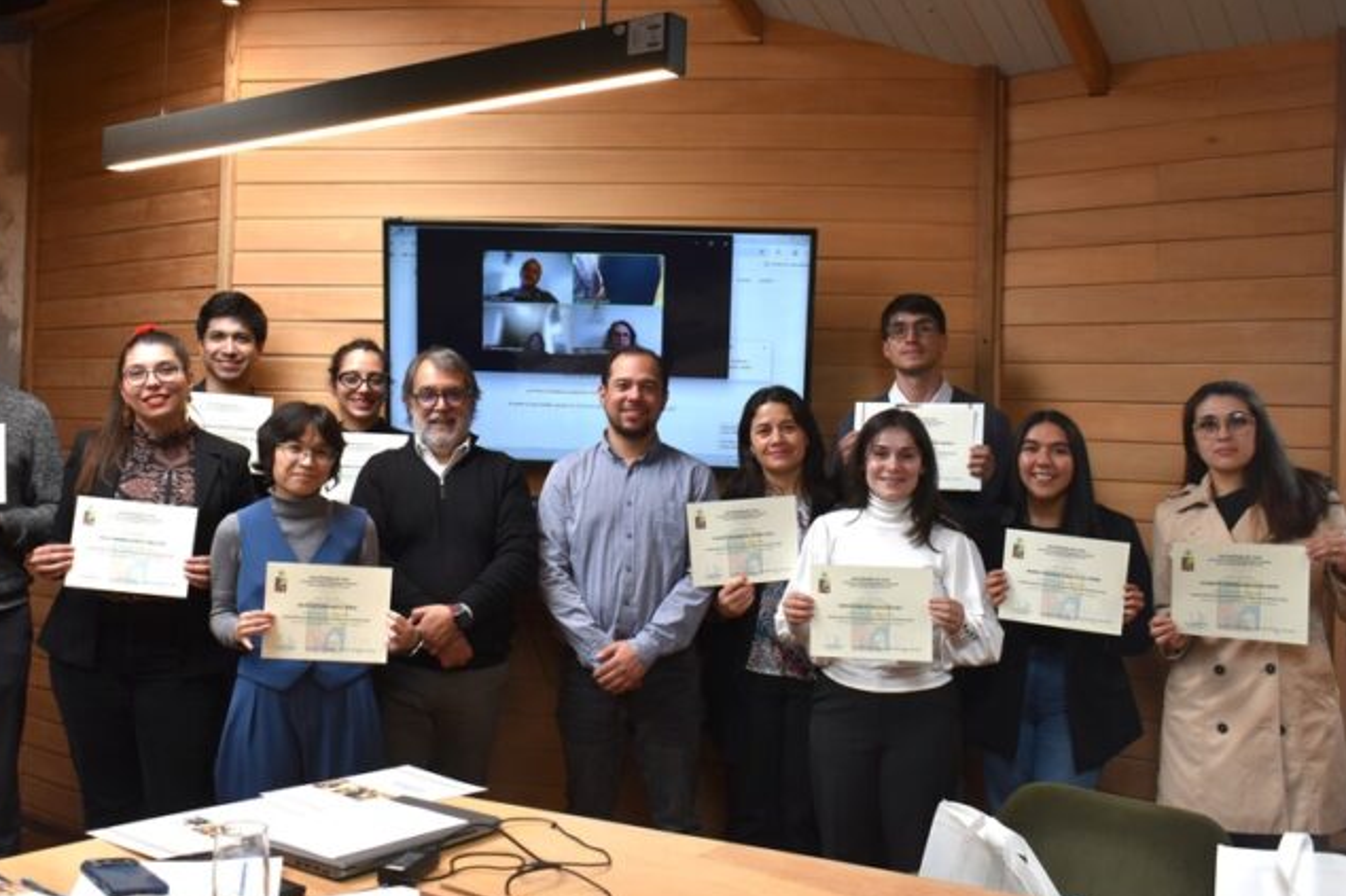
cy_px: 424
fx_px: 1458
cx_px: 591
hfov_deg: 49.5
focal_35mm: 39
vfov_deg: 34.2
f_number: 5.6
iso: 400
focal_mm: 22
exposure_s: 1/125
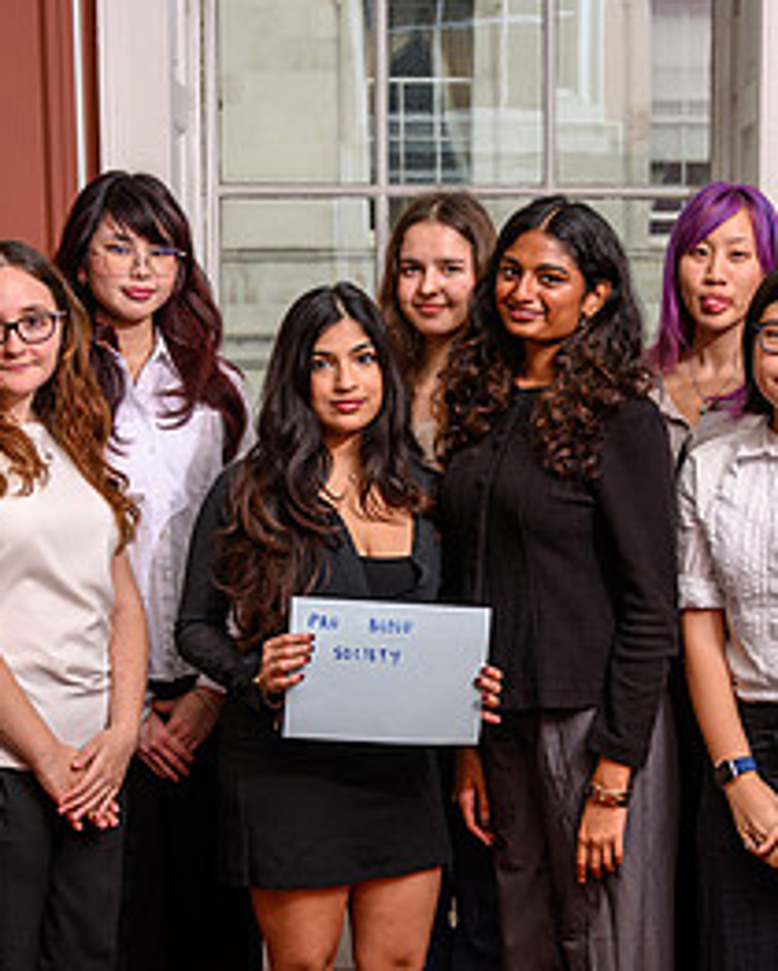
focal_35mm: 81
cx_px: 501
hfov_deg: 18.9
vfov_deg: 23.5
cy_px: 639
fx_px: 2329
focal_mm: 35
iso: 50
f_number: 4
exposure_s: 1/200
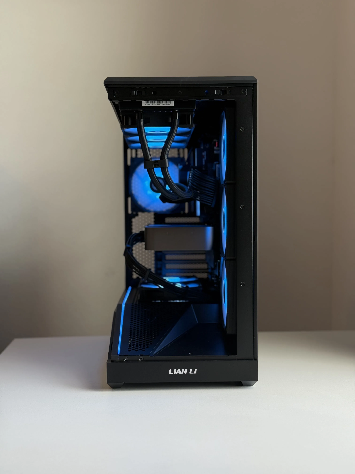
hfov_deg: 30.3
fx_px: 656
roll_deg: -1.0
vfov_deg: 39.7
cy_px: 237
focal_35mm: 48
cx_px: 178
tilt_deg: -0.7
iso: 160
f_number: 1.78
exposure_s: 1/120
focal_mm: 6.76
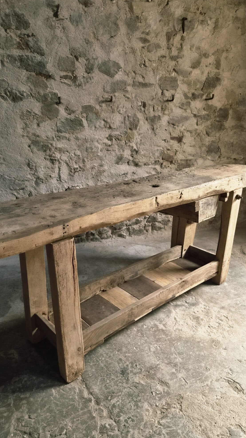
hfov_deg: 44.3
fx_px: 302
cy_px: 218
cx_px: 110
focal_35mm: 26
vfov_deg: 71.9
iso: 1000
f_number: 1.8
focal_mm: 5.4
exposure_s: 1/100
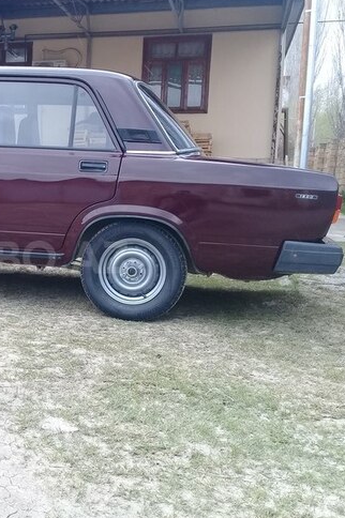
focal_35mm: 44
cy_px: 257
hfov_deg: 28.9
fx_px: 633
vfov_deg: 44.5
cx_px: 18
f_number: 2.2
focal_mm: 3.3
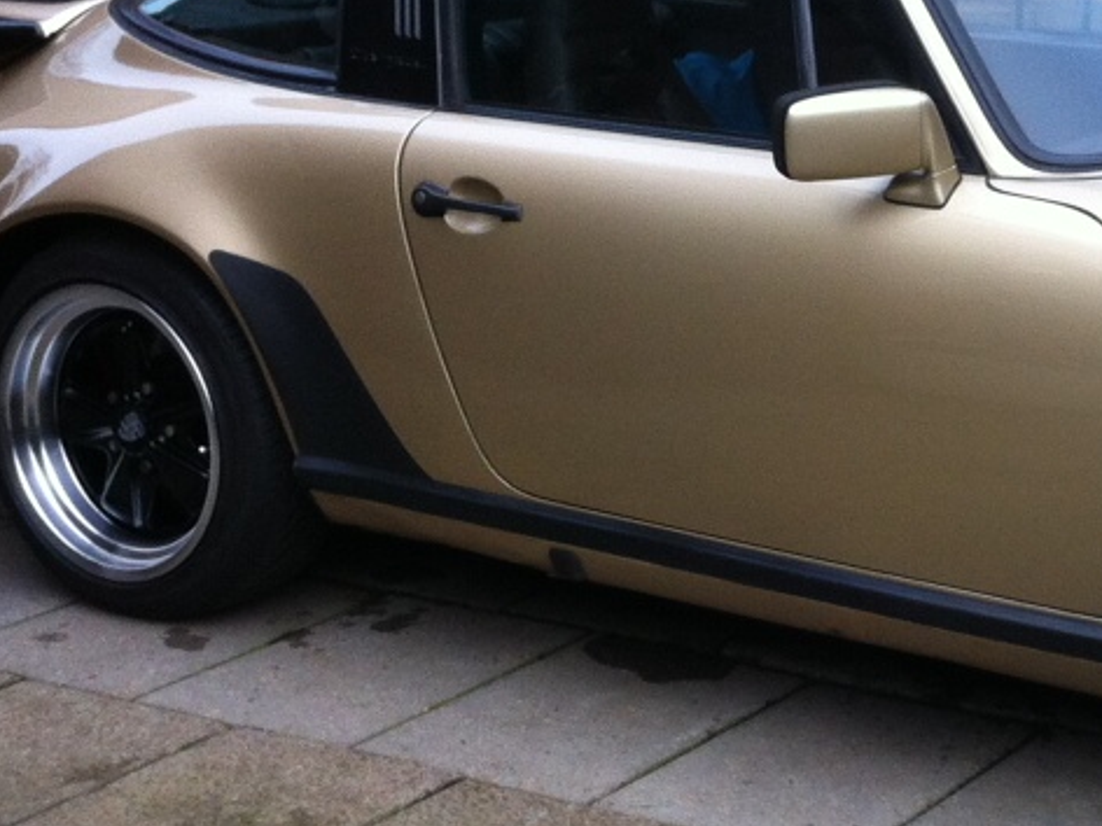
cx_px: 967
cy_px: 392
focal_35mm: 96
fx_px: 3056
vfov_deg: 15.4
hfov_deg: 20.1
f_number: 2.8
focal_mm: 3.85
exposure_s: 1/120
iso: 125
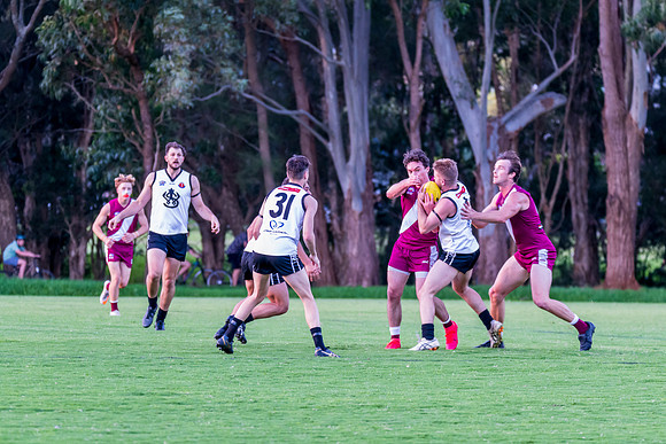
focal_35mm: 323
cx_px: 298
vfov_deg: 4.3
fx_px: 5974
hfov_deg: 6.4
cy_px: 199
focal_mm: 240
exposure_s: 1/250
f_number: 5.6
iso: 1600
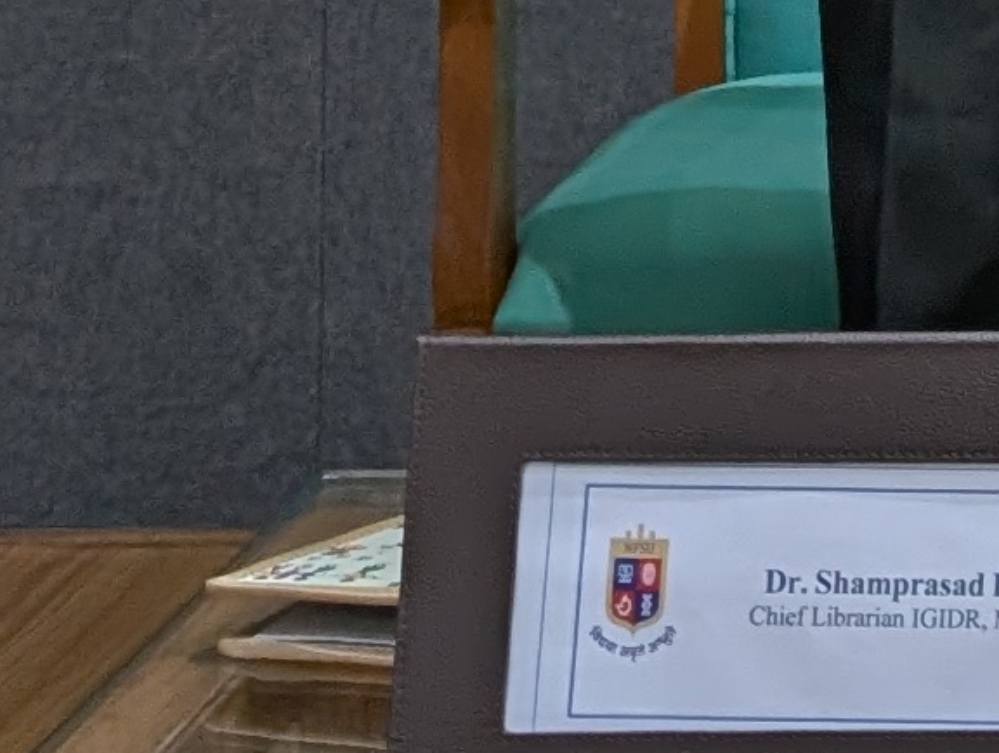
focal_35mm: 170
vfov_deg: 7.9
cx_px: 1500
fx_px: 4914
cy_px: -1199
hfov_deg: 11.2
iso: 590
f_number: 1.68
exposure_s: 1/177
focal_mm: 6.9
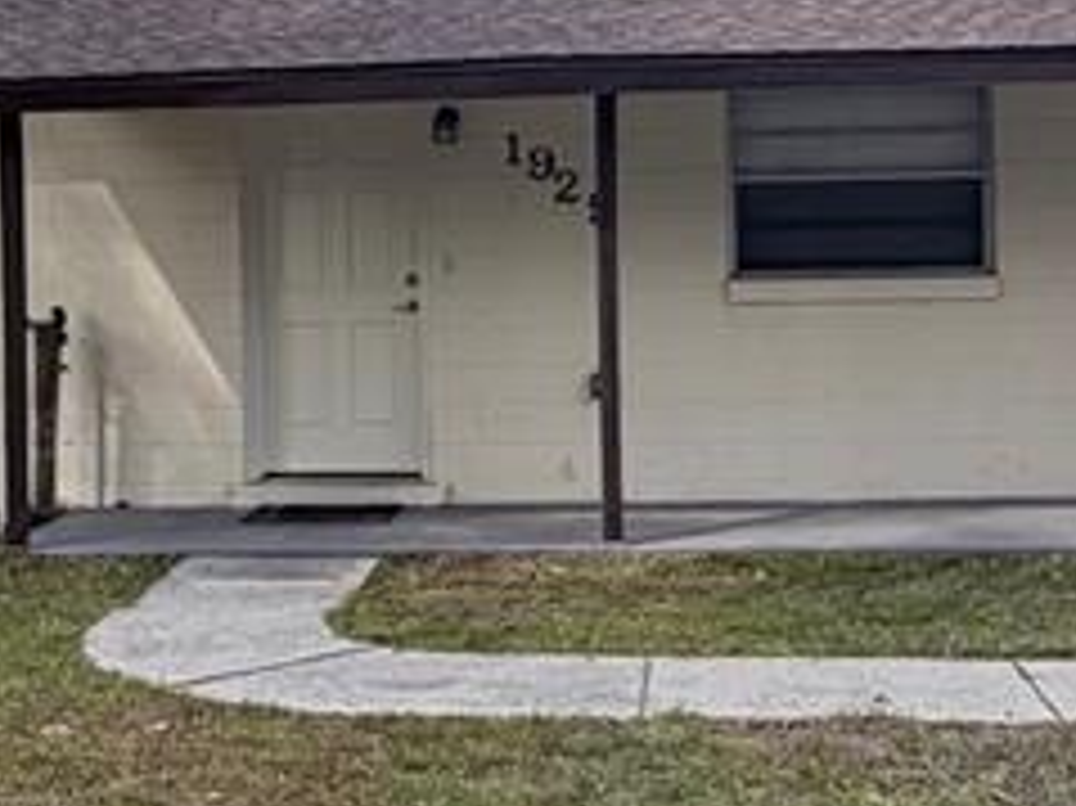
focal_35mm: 60
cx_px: 536
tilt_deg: -0.4
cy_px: 230
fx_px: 1864
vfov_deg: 24.2
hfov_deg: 32.2
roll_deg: +0.8
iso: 64
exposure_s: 1/502
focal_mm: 2.22
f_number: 2.2
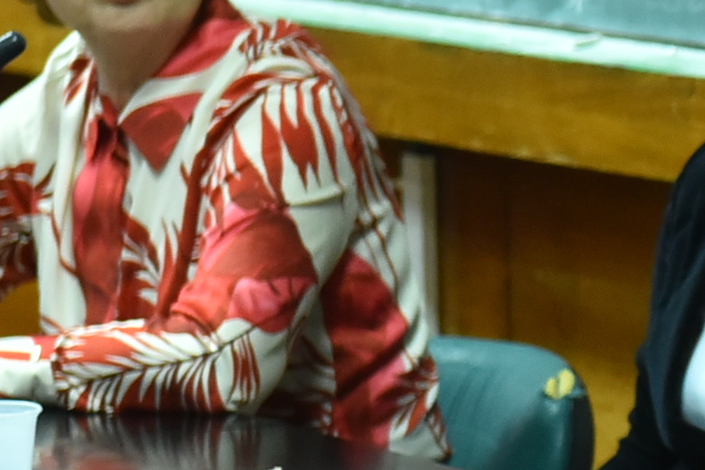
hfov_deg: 5.8
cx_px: 1198
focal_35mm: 349
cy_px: 267
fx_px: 6833
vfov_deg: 3.9
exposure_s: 1/60
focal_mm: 70
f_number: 3.2
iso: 2500
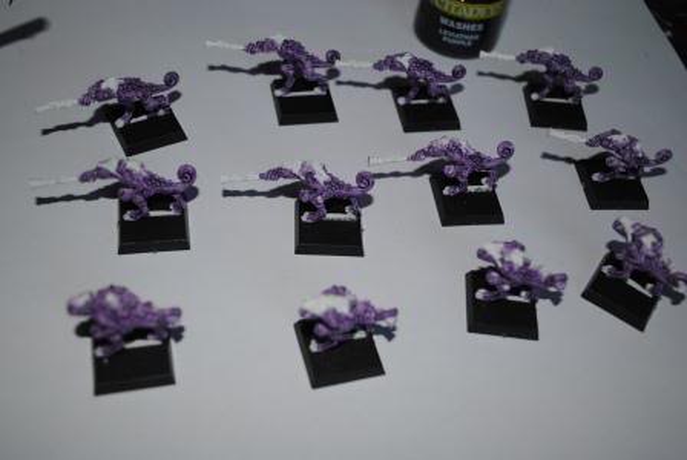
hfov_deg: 46.3
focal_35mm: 42
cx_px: 344
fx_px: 803
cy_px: 230
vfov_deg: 32.0
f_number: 4.5
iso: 125
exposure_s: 1/60
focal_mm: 28
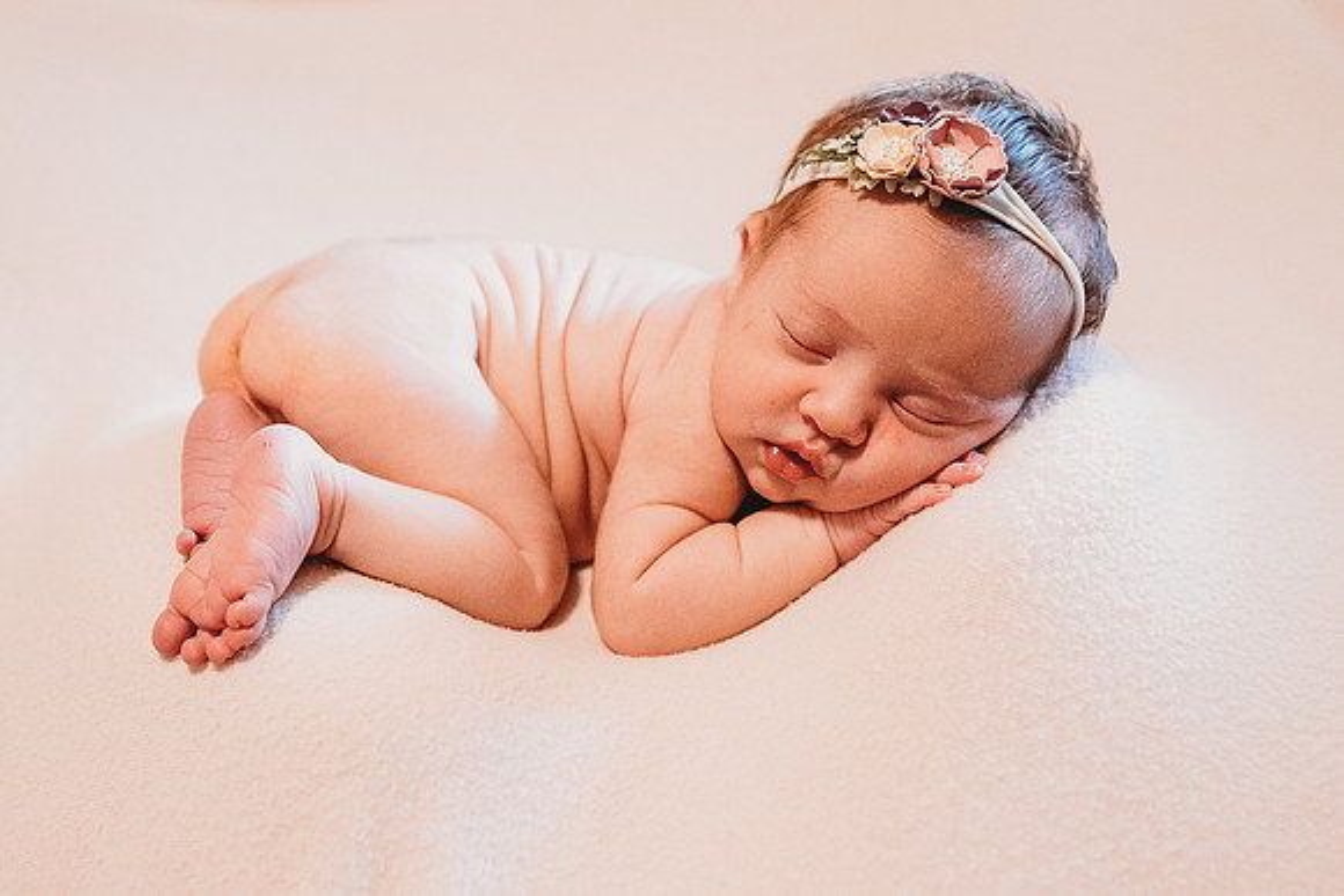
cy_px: 457
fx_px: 1655
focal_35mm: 44
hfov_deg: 44.1
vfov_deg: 30.3
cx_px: 577
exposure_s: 1/160
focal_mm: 24
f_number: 2.2
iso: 2500
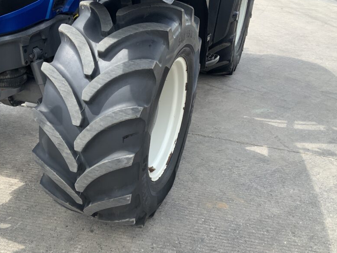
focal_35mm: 38
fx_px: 370
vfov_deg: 37.7
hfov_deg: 48.8
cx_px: 146
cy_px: 127
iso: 16
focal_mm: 3
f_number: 1.8
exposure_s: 1/545
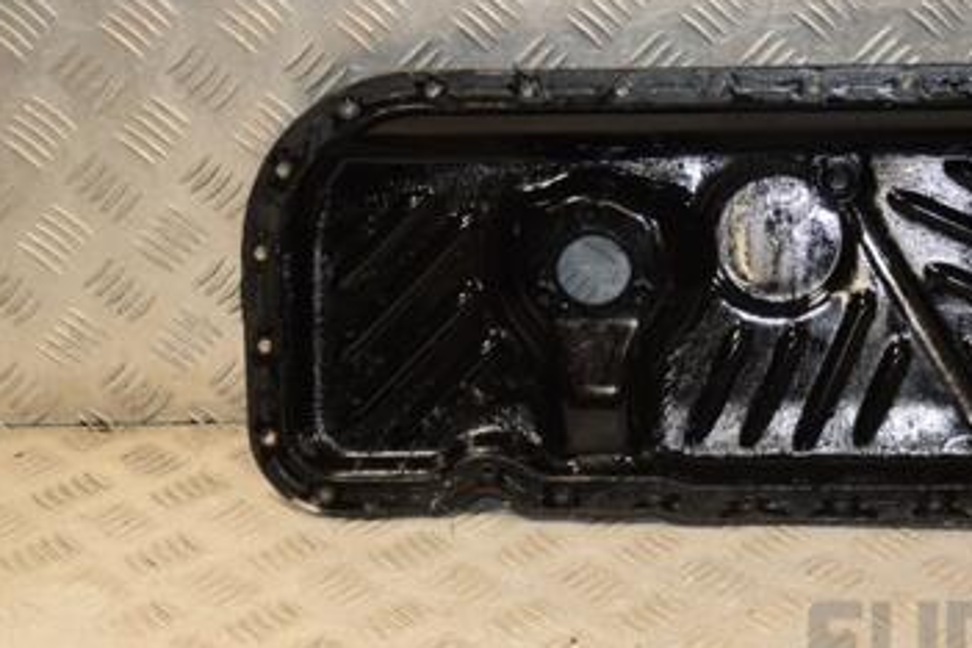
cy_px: 274
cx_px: 756
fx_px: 2214
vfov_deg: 16.6
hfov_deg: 24.4
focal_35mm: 82
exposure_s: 1/160
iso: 800
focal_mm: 32
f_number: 5
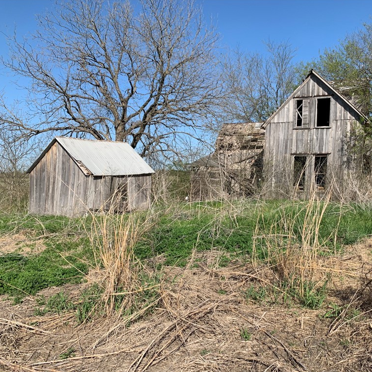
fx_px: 377
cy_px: 187
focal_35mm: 31
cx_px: 240
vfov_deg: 52.5
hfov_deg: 51.8
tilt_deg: -0.3
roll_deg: +0.7
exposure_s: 1/2364
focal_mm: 4.25
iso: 25
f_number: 1.8
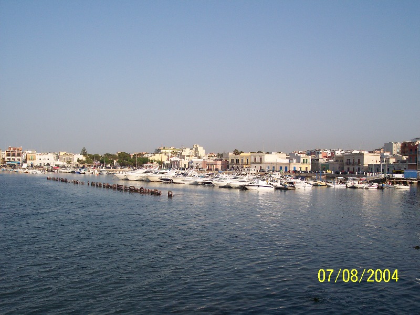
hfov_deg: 49.0
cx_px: 210
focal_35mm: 38
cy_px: 158
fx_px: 461
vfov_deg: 37.7
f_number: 4.8
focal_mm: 8
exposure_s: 1/700
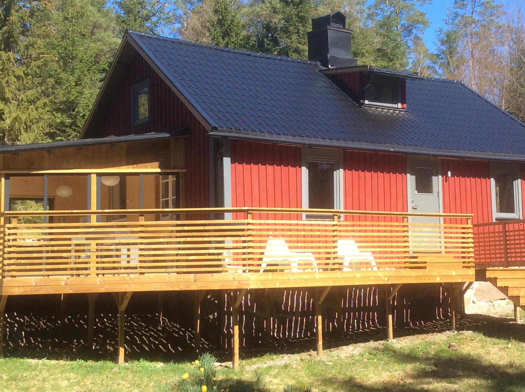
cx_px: 308
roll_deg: +1.3
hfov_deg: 32.7
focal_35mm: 59
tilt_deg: +7.7
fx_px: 893
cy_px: 158
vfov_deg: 24.7
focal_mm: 3.3
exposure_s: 1/520
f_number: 2.4
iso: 32
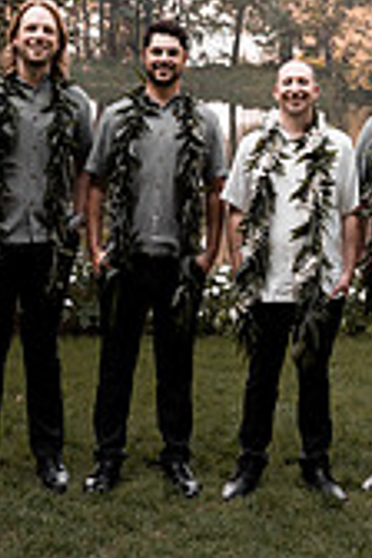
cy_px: -90
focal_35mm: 75
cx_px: 292
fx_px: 1162
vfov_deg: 24.7
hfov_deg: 18.0
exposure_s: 1/640
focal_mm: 28
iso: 250
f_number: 2.8
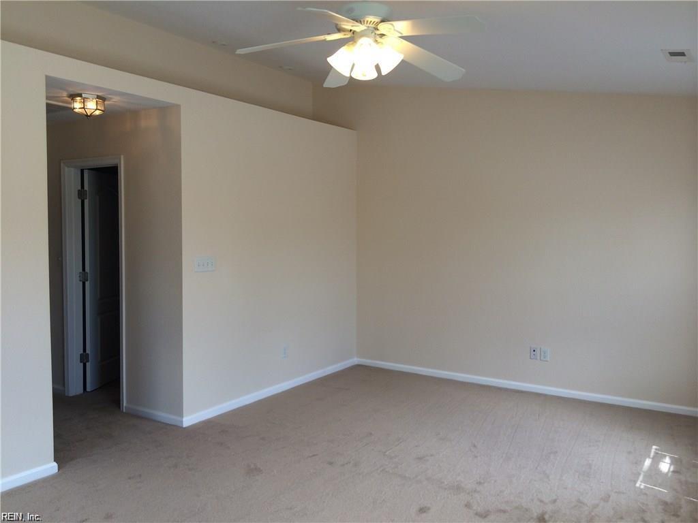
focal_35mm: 30
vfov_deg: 46.8
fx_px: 605
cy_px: 262
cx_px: 349
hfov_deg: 60.0
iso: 50
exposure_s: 1/120
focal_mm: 4.12
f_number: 2.2
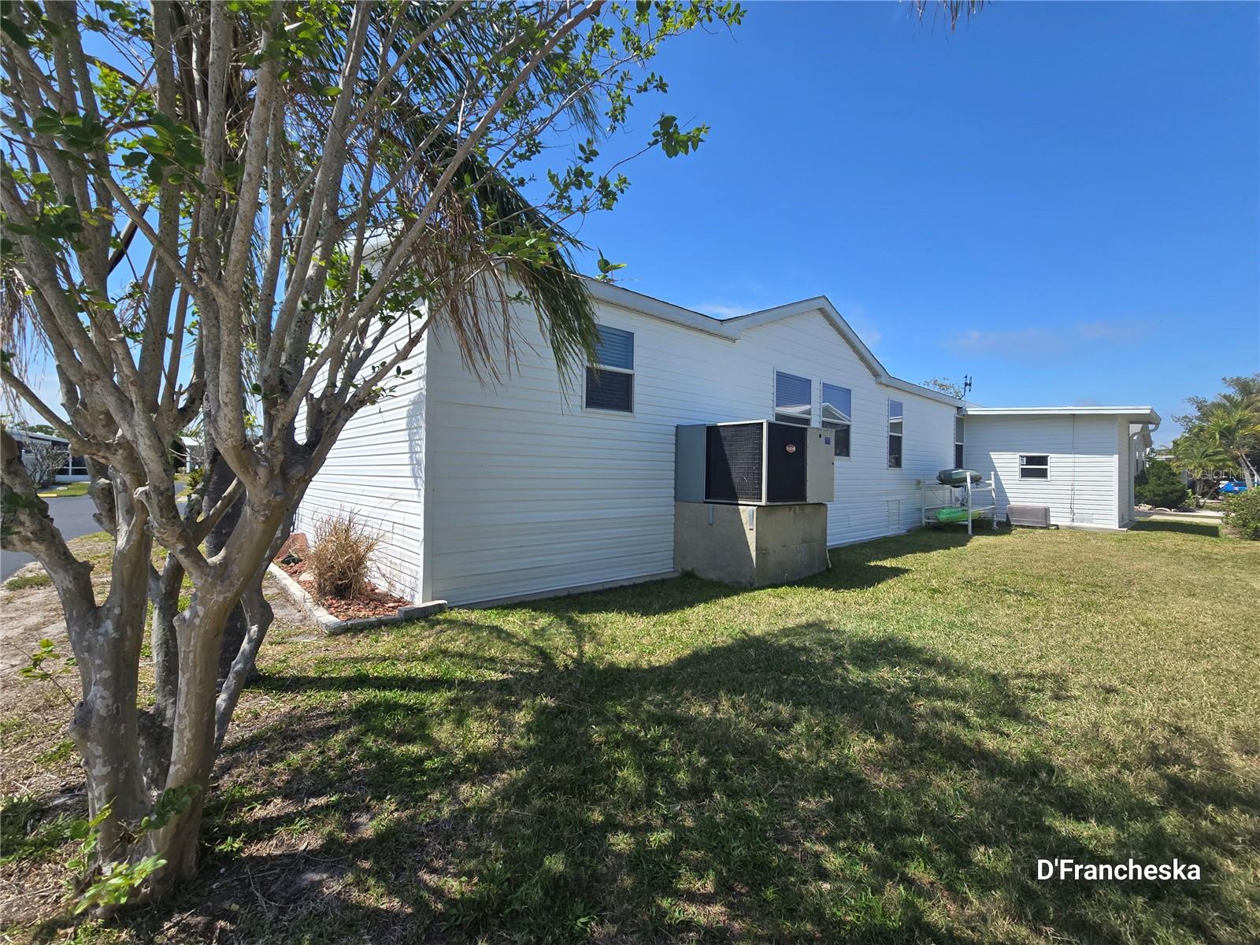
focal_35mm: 13
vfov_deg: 89.9
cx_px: 630
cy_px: 472
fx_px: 473
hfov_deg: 106.2
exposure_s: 1/2151
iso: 50
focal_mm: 2.2
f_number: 2.2
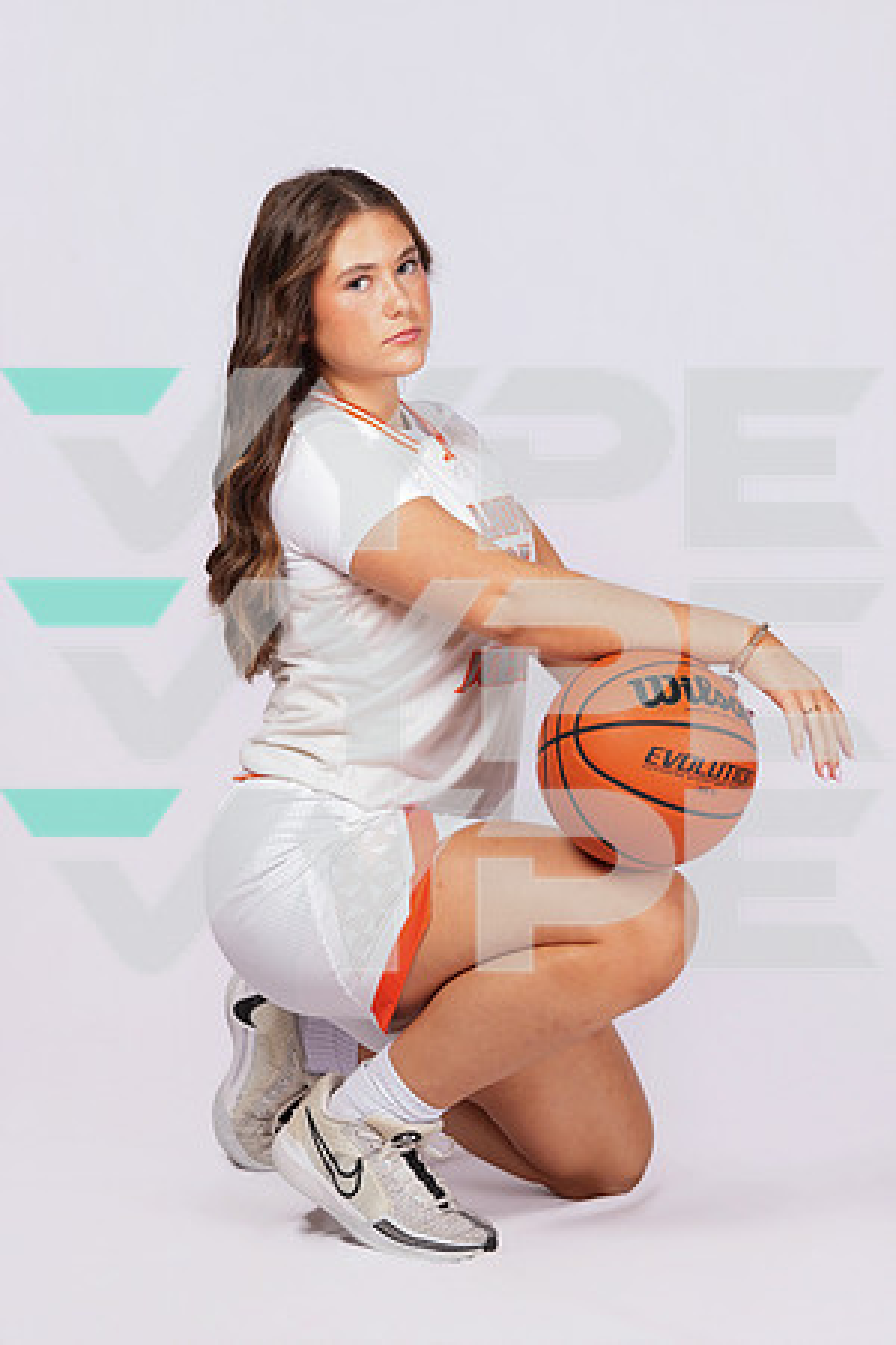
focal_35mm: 96
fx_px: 3584
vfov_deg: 21.2
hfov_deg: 14.3
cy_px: 672
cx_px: 448
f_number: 6.3
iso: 160
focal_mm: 96
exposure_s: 1/250
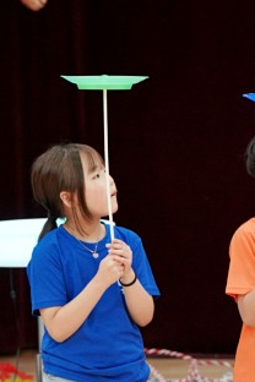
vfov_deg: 5.5
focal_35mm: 378
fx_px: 4016
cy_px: 190
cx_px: 337
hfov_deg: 3.6
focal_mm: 131
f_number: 4
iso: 3200
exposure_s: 1/160
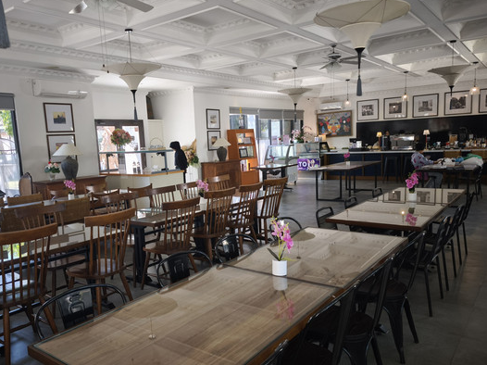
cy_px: 195
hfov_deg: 63.4
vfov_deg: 49.7
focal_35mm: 28
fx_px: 394
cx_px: 224
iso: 320
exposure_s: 1/120
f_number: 1.6
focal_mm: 6.57
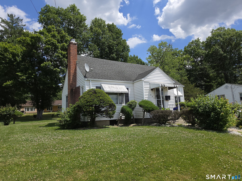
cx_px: 121
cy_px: 90
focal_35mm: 23
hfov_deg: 73.9
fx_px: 161
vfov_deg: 58.9
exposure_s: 1/1205
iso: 10
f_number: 1.4
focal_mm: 6.5
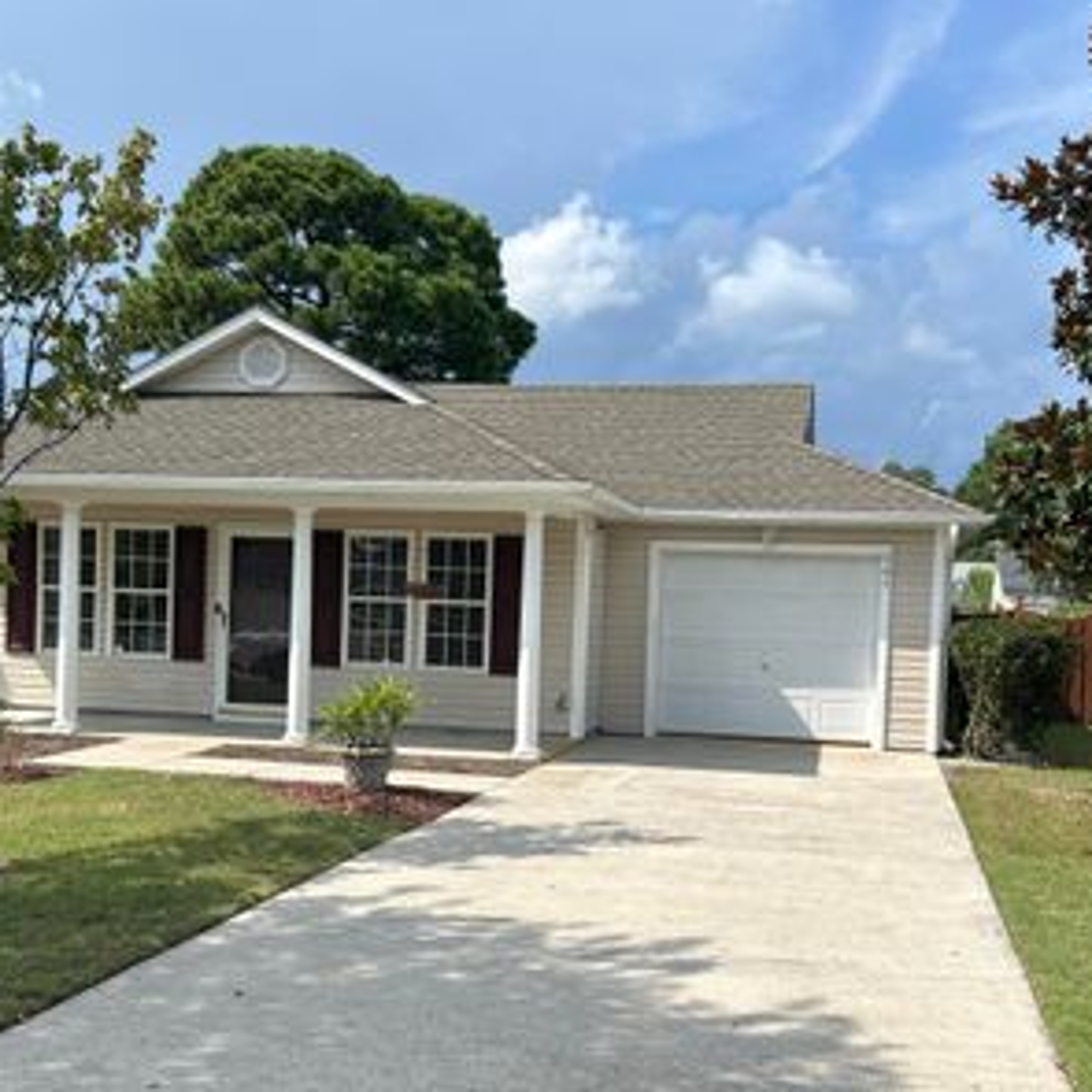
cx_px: 533
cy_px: 631
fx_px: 1392
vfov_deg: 42.7
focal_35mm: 39
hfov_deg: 42.8
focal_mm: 5.7
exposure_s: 1/5076
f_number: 1.5
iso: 50
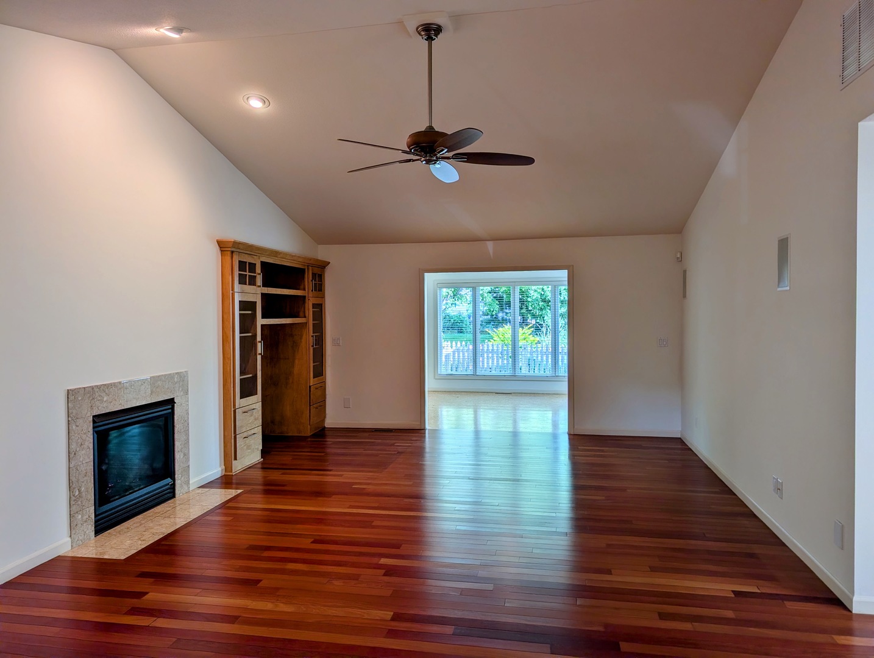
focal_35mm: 24
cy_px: 329
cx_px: 437
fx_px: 607
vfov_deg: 56.9
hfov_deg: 71.5
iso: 25
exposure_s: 1/277
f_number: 1.68
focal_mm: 6.9
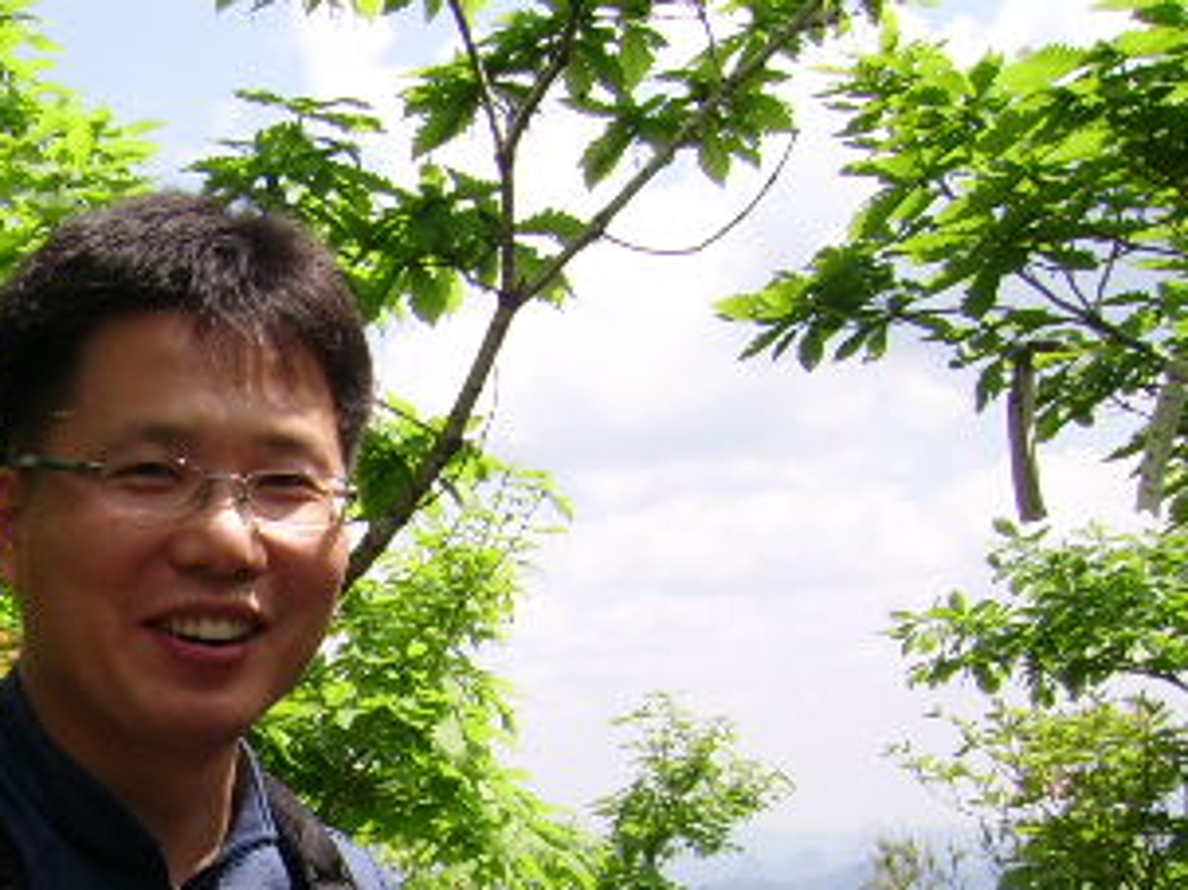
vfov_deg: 19.4
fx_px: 2539
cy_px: 847
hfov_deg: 25.1
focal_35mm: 74
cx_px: 12
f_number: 5.8
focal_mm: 5.95
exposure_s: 1/250
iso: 50
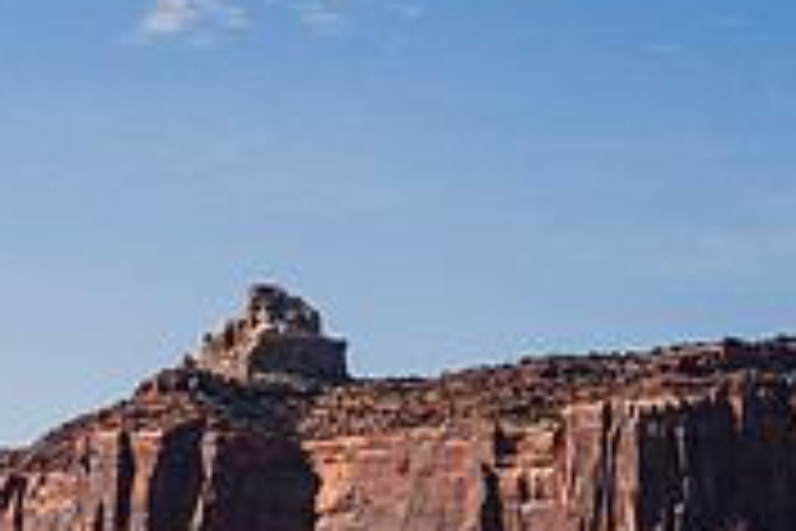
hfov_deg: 8.3
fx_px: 5328
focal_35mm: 241
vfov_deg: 5.7
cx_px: -448
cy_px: 518
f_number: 4.5
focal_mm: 70
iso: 160
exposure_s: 1/2000
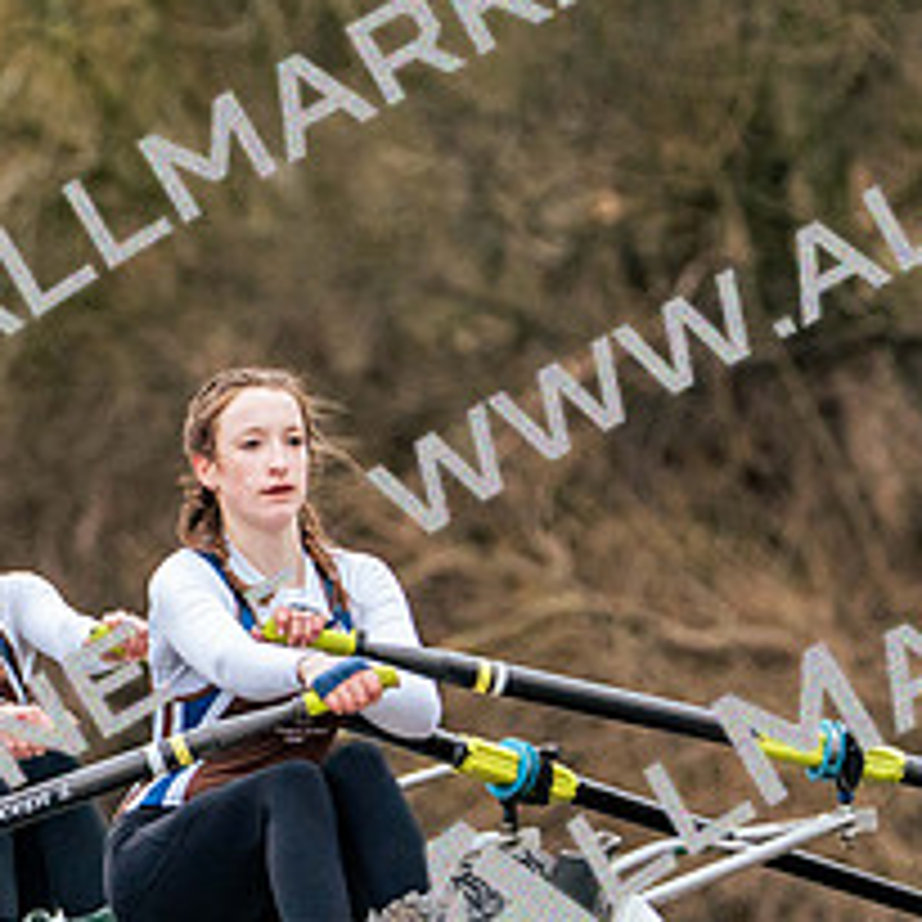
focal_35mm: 886
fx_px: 26699
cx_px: 40
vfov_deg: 2.0
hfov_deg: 2.0
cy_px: 609
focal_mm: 368
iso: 4000
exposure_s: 1/1600
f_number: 6.3
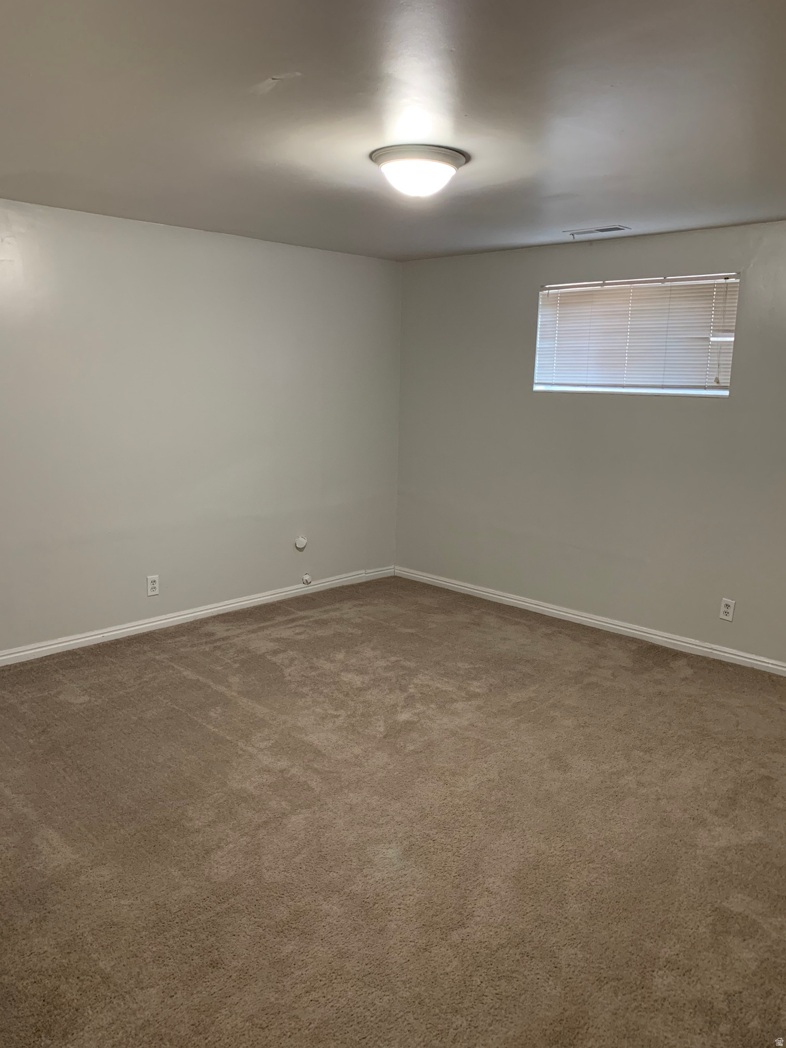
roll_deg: -1.4
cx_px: 393
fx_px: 787
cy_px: 524
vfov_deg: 67.3
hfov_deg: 53.1
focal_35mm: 26
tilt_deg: -8.4
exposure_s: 1/60
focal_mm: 4.25
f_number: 1.8
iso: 320
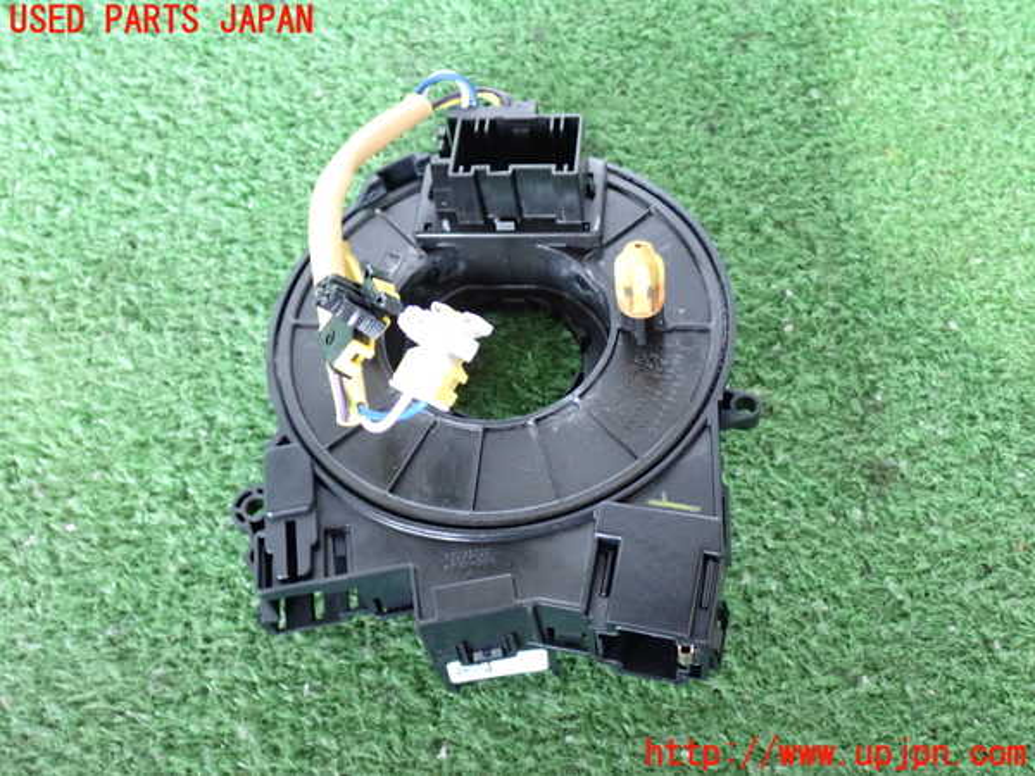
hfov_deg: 45.8
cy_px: 388
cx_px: 518
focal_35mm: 41
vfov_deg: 35.1
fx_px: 1226
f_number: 2.8
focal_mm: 7.31
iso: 800
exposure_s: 1/20
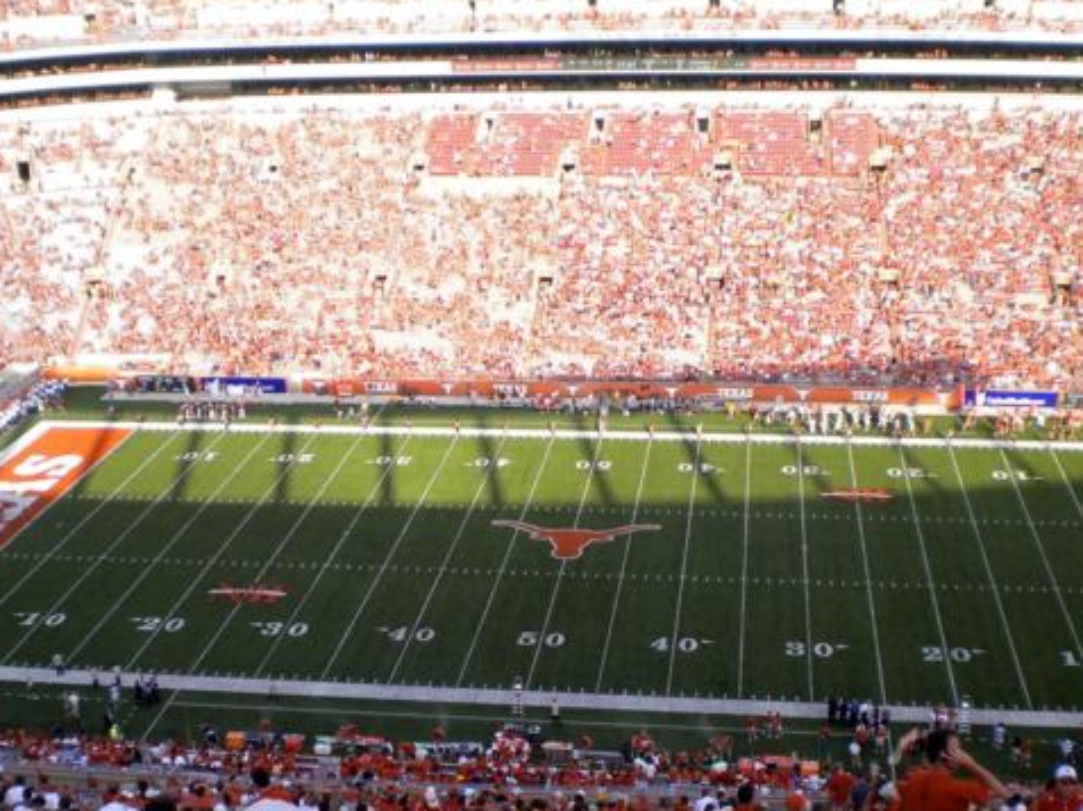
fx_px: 1469
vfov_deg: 30.6
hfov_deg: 40.5
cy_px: 538
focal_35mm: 47
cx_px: 559
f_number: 4.6
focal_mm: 6.3
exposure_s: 1/276
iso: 80
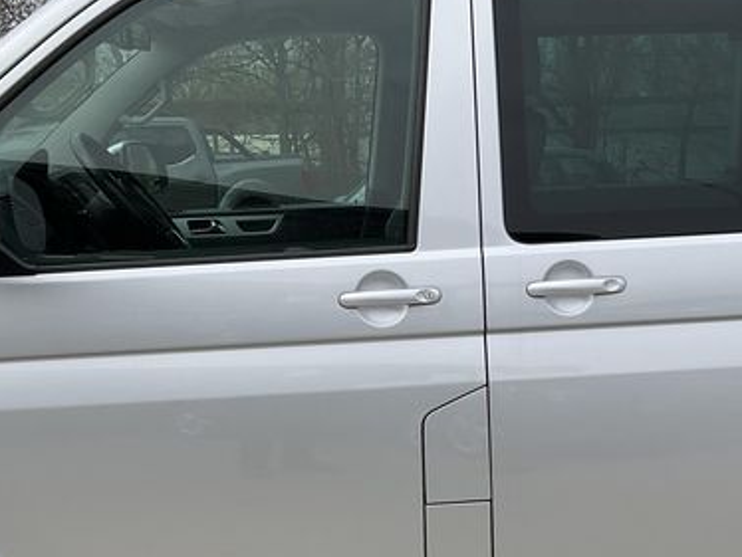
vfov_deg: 23.5
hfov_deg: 31.0
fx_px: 1330
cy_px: 408
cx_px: 490
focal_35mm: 62
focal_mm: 3
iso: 25
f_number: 1.8
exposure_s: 1/1490
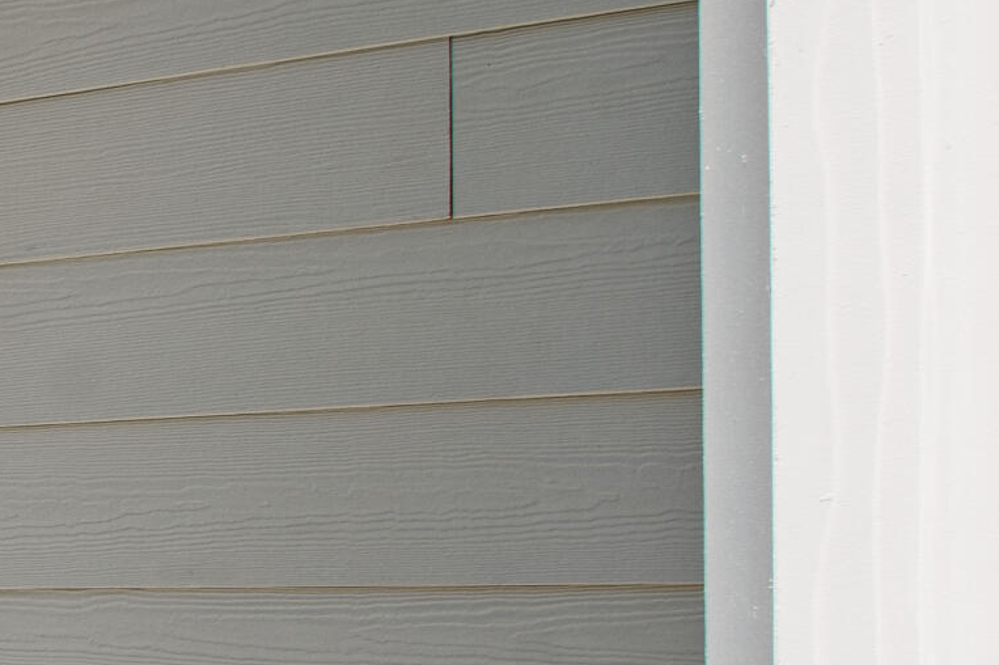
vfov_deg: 22.0
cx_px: -893
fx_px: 1636
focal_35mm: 59
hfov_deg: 20.5
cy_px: 696
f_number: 8
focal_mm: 10
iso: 100
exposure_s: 1/125
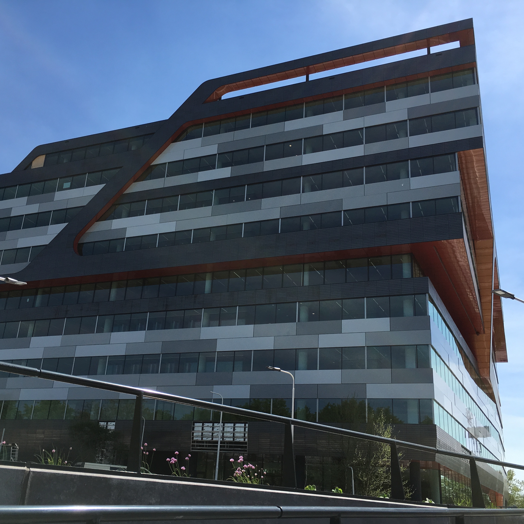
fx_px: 599
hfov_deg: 47.2
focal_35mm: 35
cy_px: 268
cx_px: 243
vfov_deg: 47.2
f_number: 2.2
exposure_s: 1/1672
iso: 25
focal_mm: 4.15
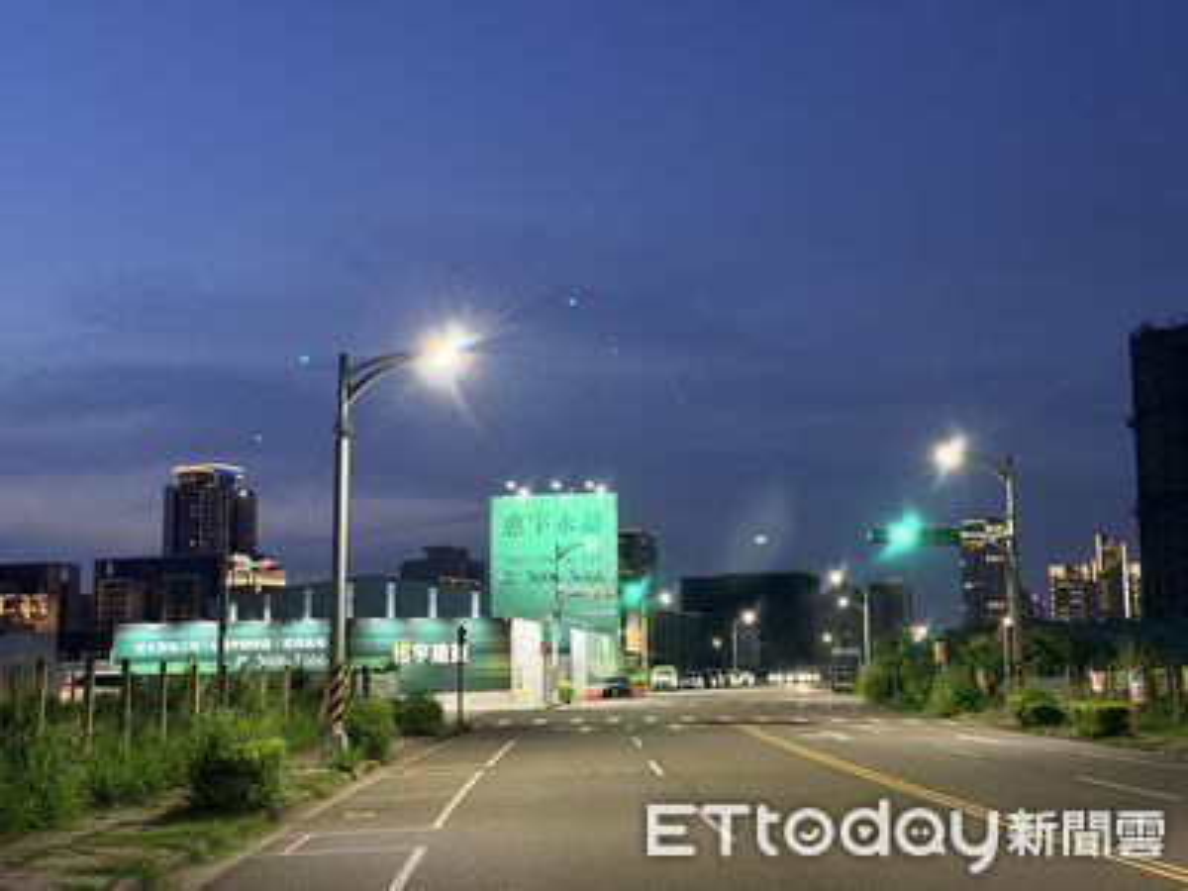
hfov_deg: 39.7
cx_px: 594
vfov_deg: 30.3
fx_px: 1647
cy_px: 446
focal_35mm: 48
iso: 500
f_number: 1.78
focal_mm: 6.76
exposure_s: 1/40
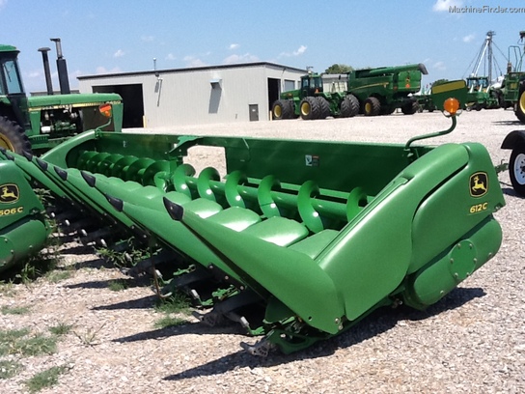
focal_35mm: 32
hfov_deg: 56.8
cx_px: 262
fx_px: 485
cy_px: 197
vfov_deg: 44.2
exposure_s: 1/1337
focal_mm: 2.03
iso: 64
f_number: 2.4
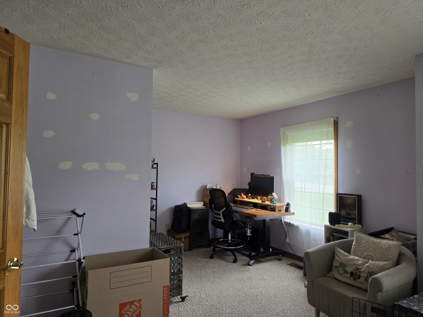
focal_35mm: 23
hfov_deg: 73.9
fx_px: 281
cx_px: 212
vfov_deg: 58.9
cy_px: 158
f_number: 1.7
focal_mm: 6.3
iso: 200
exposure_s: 1/120
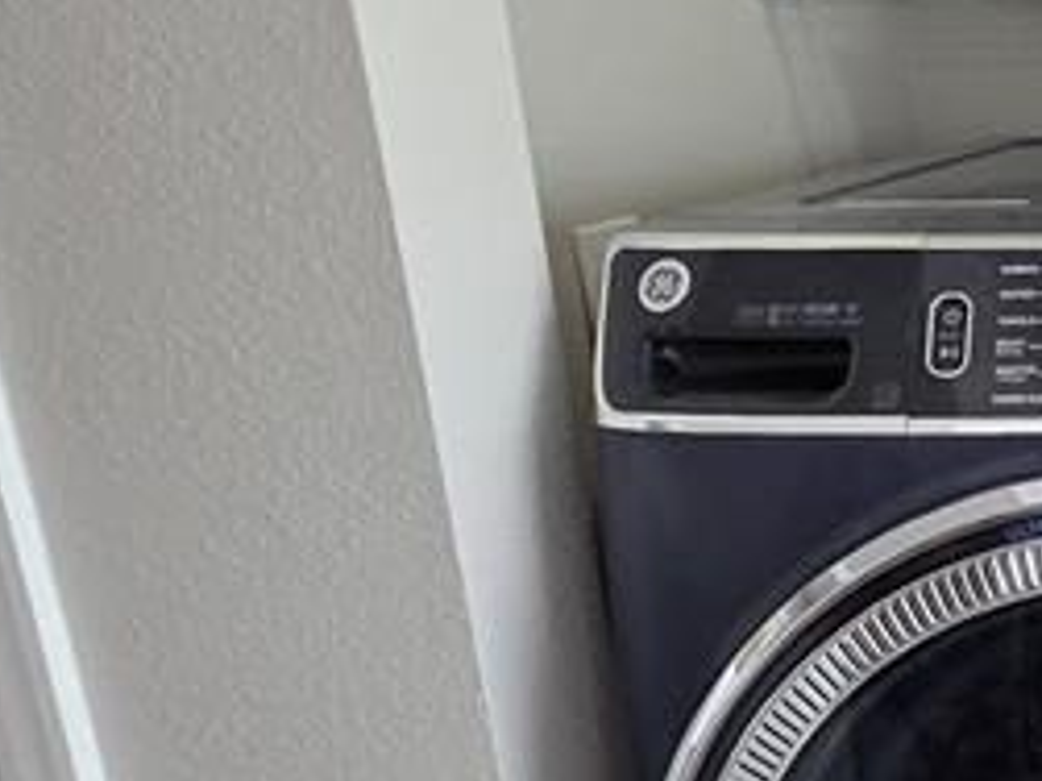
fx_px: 1595
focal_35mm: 53
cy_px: 418
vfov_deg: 27.5
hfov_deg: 25.0
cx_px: 1661
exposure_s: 1/120
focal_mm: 2.2
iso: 100
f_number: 1.9
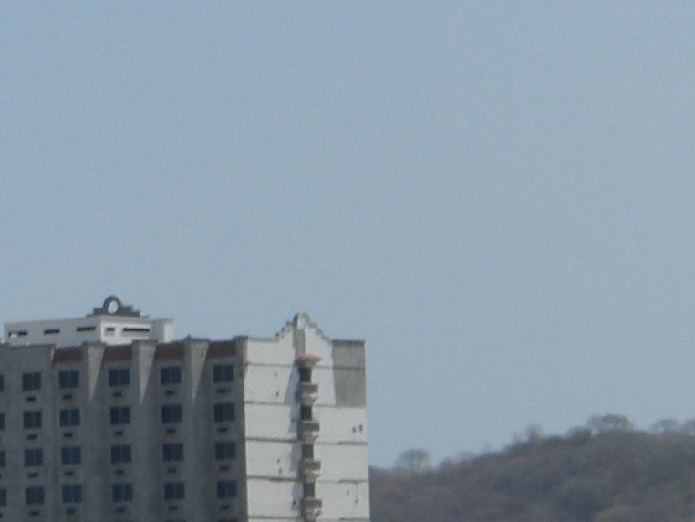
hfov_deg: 4.9
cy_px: 413
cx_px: -485
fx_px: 8094
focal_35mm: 403
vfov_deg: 3.7
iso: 50
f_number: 5.4
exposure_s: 1/400
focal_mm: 16.51
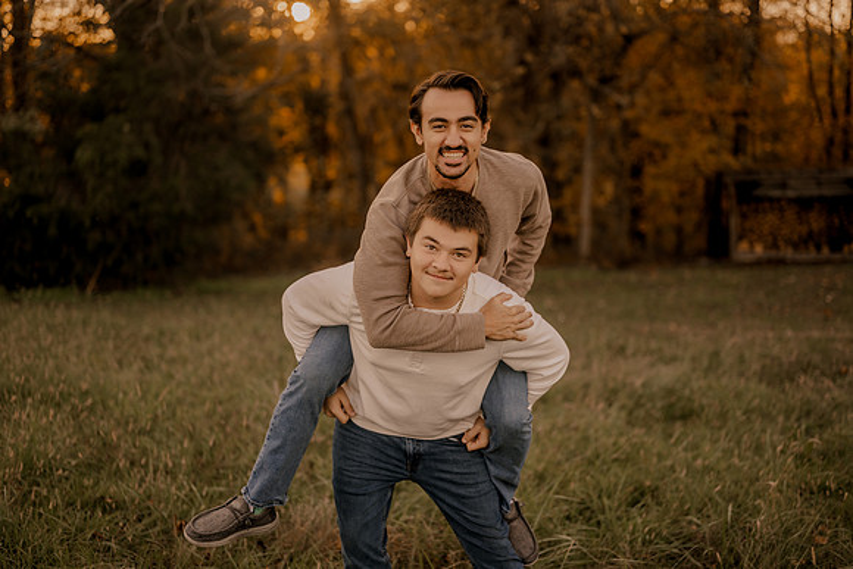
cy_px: 284
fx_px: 1185
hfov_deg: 39.6
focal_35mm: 50
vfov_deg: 27.0
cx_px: 426
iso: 250
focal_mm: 50
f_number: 1.8
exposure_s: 1/500
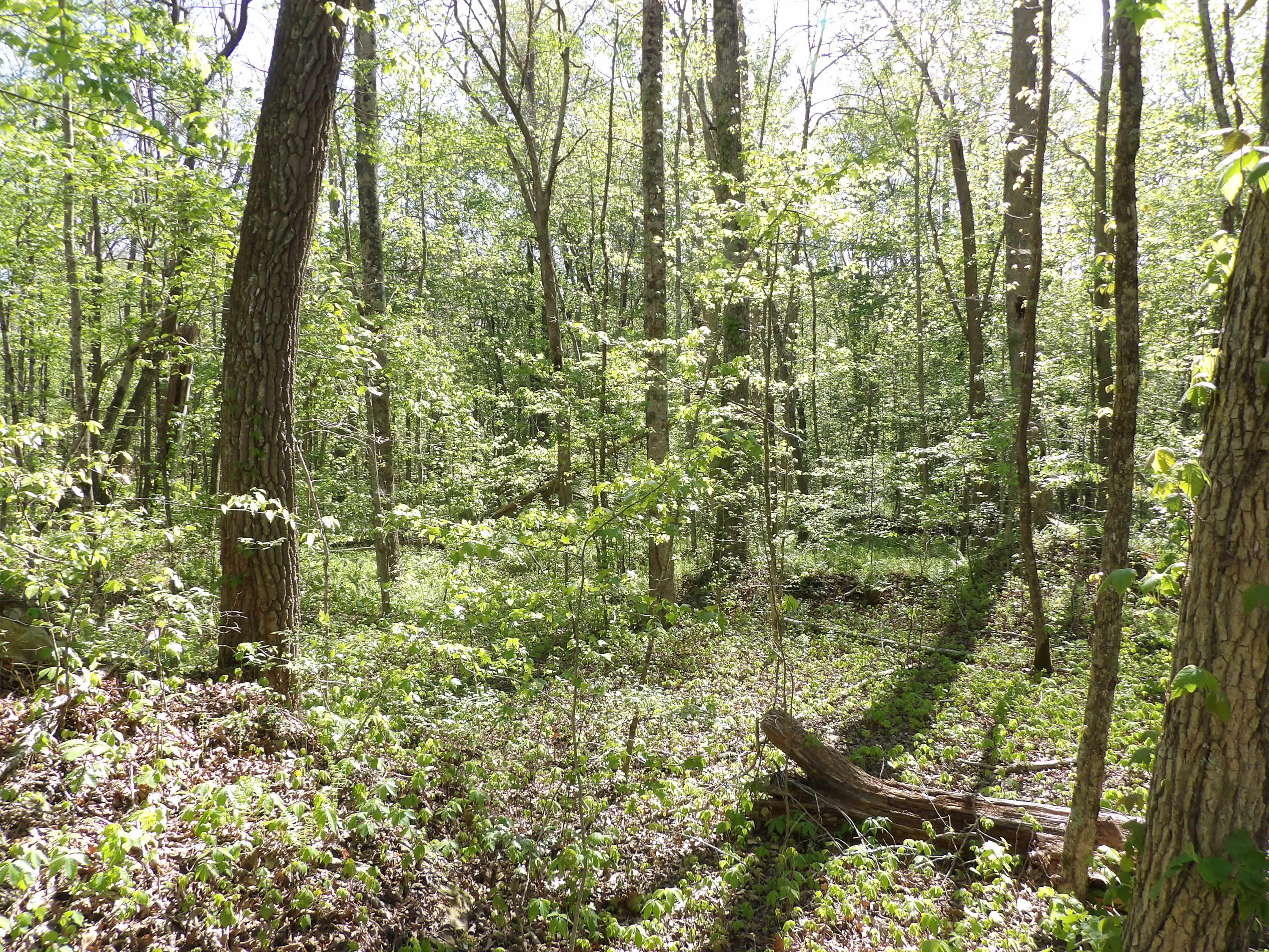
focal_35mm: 24
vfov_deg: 56.8
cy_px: 476
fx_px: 880
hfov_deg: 71.6
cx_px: 634
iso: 100
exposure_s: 1/182
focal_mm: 4.3
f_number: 3.2
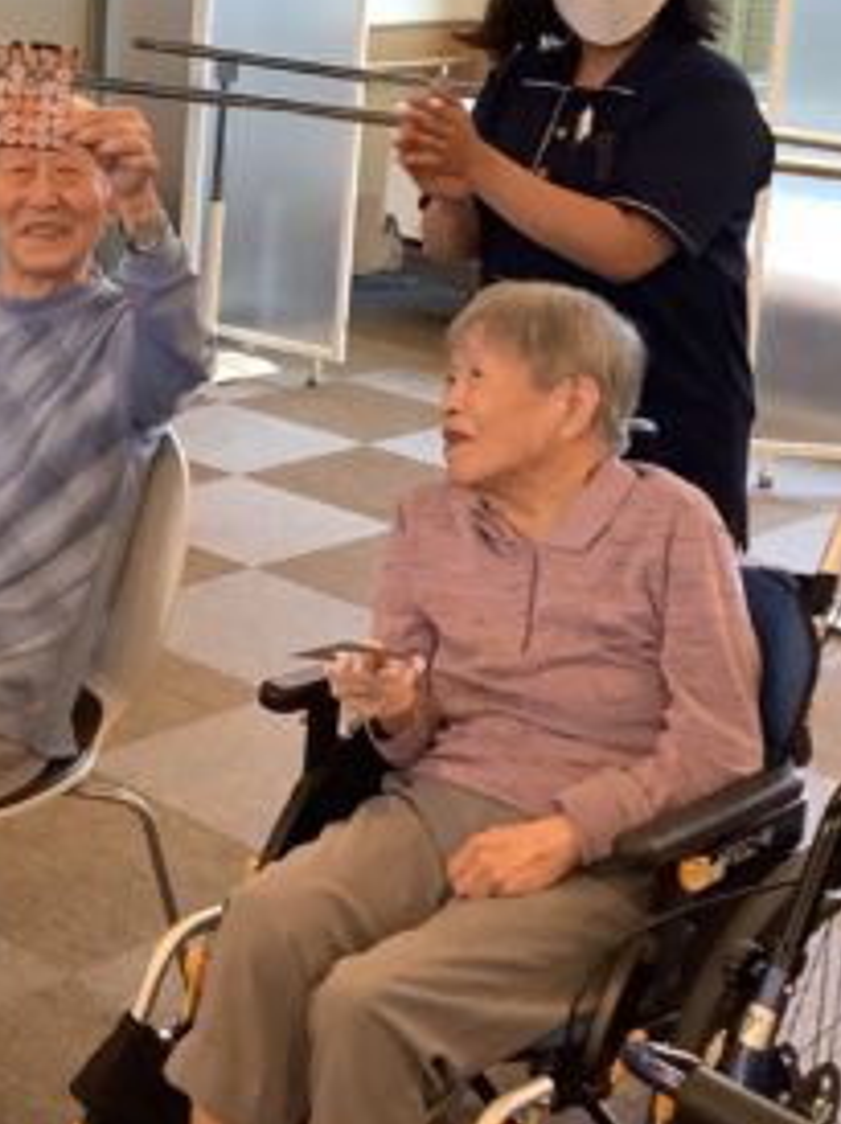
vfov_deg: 28.0
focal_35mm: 68
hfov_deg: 20.7
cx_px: -37
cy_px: 226
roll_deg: -2.0
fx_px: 2206
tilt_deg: -10.4
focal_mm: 3.3
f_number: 2.4
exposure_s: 1/60
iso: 160
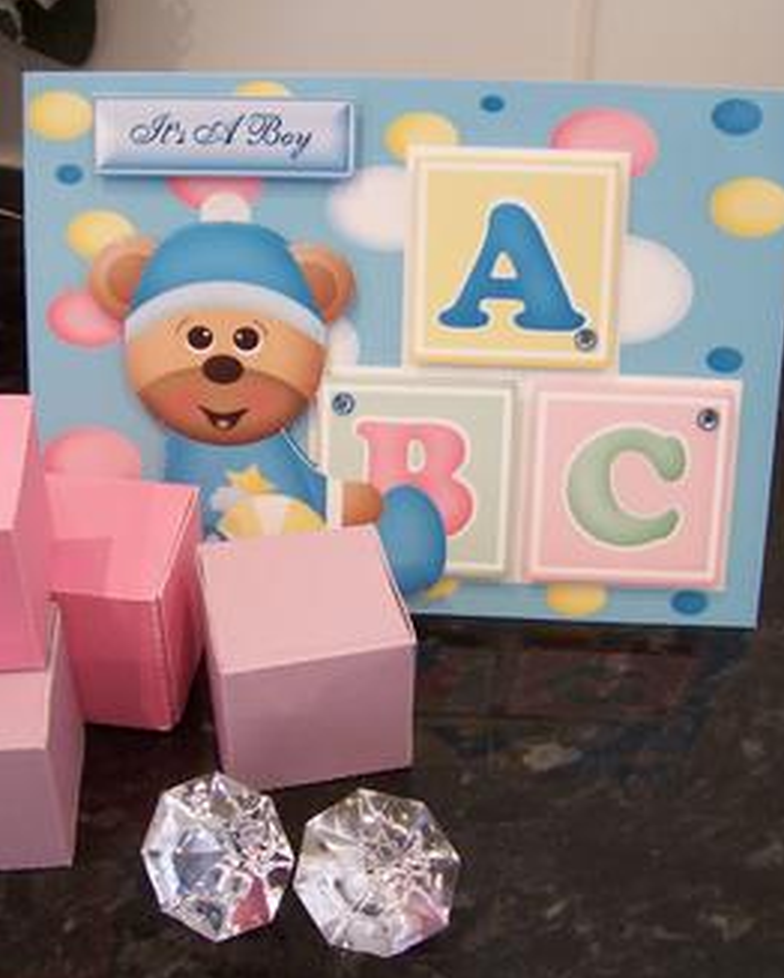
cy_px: 490
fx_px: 1478
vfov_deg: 36.6
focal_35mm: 51
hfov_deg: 29.7
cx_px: 335
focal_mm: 6.3
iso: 140
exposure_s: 1/15
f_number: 2.8
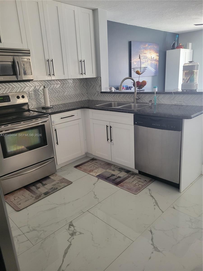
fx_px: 203
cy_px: 136
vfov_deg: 67.3
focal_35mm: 26
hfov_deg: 53.1
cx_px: 102
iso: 400
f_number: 1.8
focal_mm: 5.4
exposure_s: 1/40
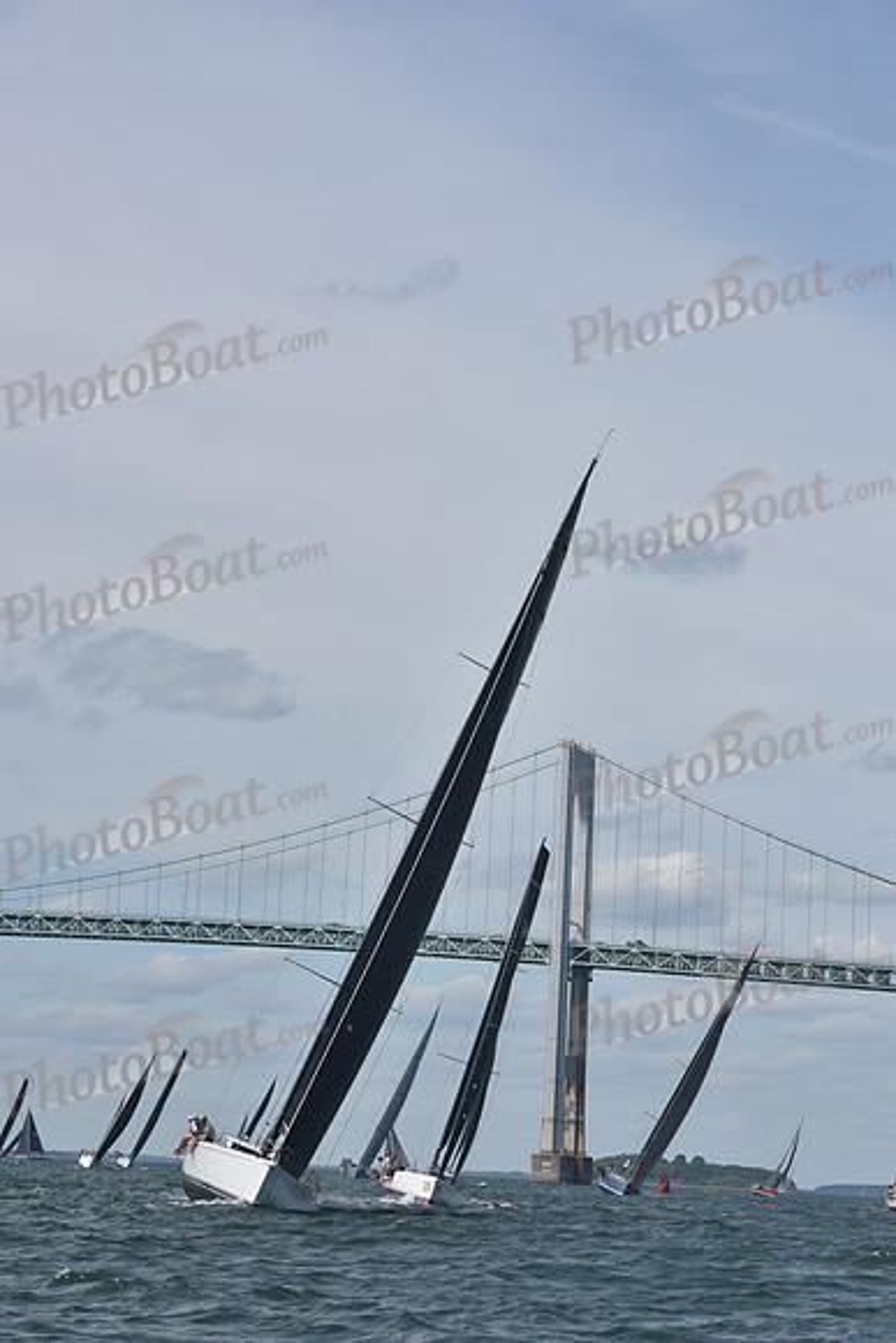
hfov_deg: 14.0
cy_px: 672
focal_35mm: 98
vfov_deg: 20.8
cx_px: 448
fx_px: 3656
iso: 320
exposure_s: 1/800
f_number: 9
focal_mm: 98
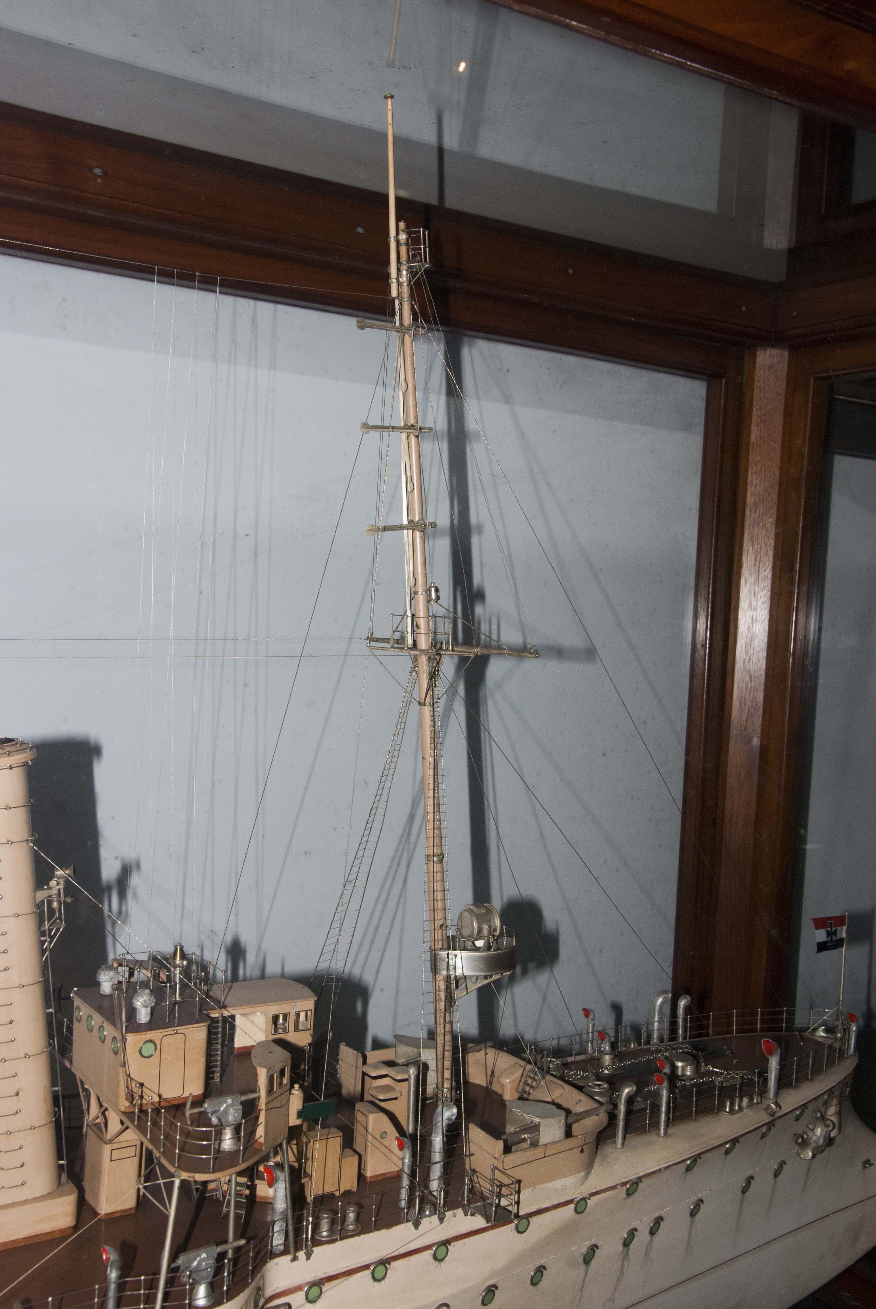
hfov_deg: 34.3
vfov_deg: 49.5
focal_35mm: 39
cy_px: 654
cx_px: 438
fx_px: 1419
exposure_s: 1/60
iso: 400
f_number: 13
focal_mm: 26
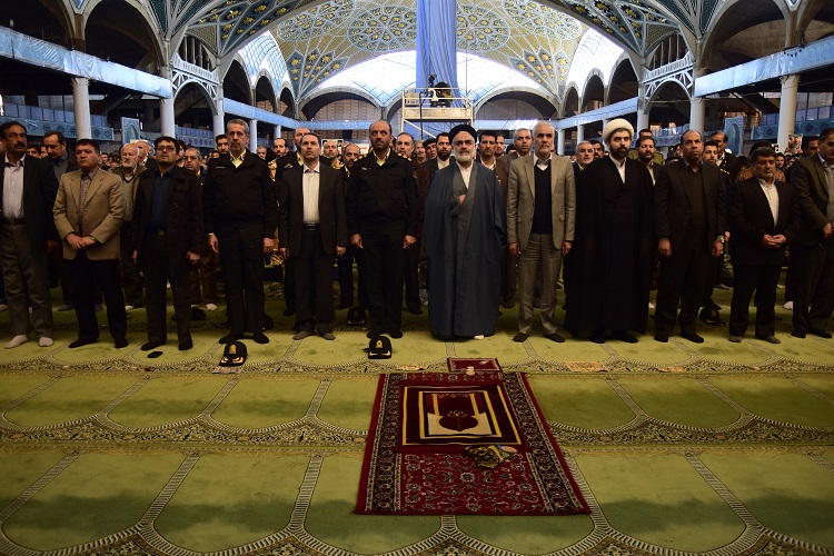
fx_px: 695
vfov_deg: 43.6
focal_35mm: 30
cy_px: 278
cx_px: 417
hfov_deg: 61.9
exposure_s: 1/160
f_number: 2.8
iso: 400
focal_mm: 20
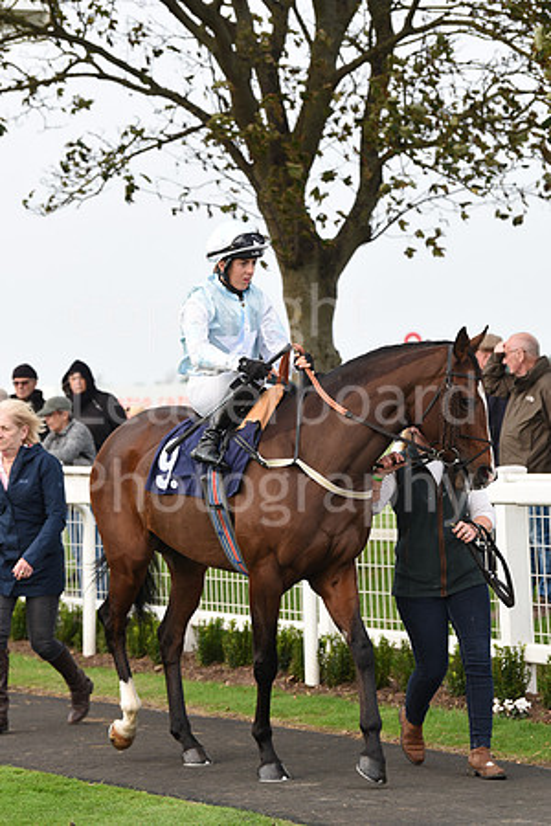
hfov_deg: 9.1
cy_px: 413
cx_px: 276
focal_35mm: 150
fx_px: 3443
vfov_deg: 13.7
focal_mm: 150
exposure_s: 1/320
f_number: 5.6
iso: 1000
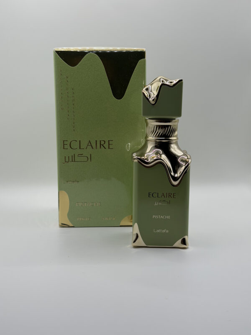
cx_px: 126
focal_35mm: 48
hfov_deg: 30.3
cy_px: 168
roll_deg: -0.8
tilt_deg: -8.5
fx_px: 464
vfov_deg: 39.7
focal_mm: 6.76
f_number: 1.78
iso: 50
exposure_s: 1/180
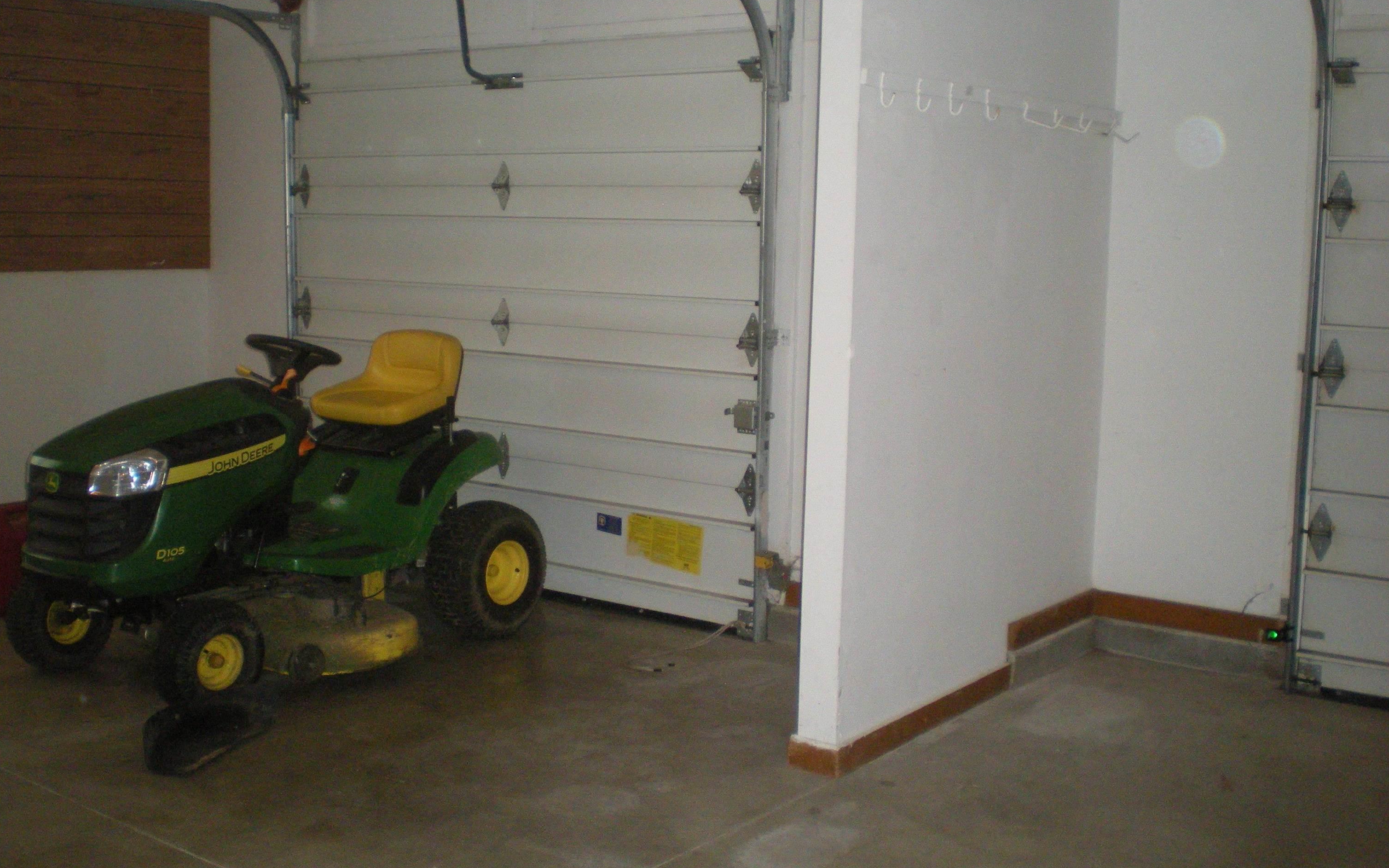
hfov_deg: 48.2
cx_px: 686
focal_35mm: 41
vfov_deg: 31.2
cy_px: 406
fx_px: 1552
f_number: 3.1
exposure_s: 1/60
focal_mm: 6.3
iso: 387
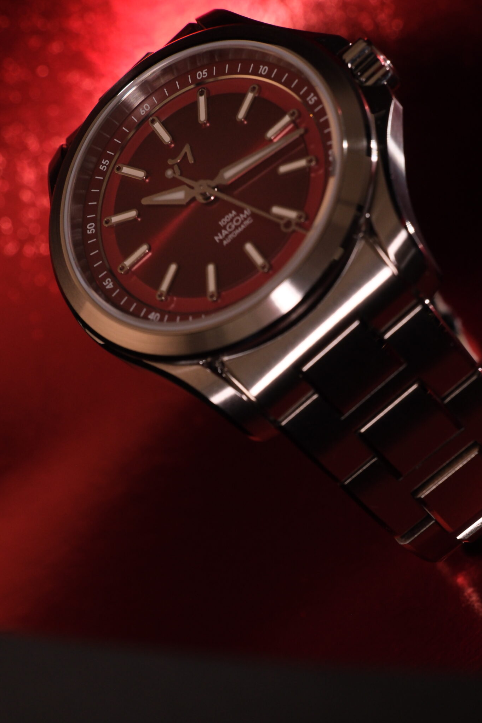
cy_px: 430
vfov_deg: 21.7
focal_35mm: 94
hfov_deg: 14.5
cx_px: 276
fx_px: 1888
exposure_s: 1/75
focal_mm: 50
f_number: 8
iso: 1250
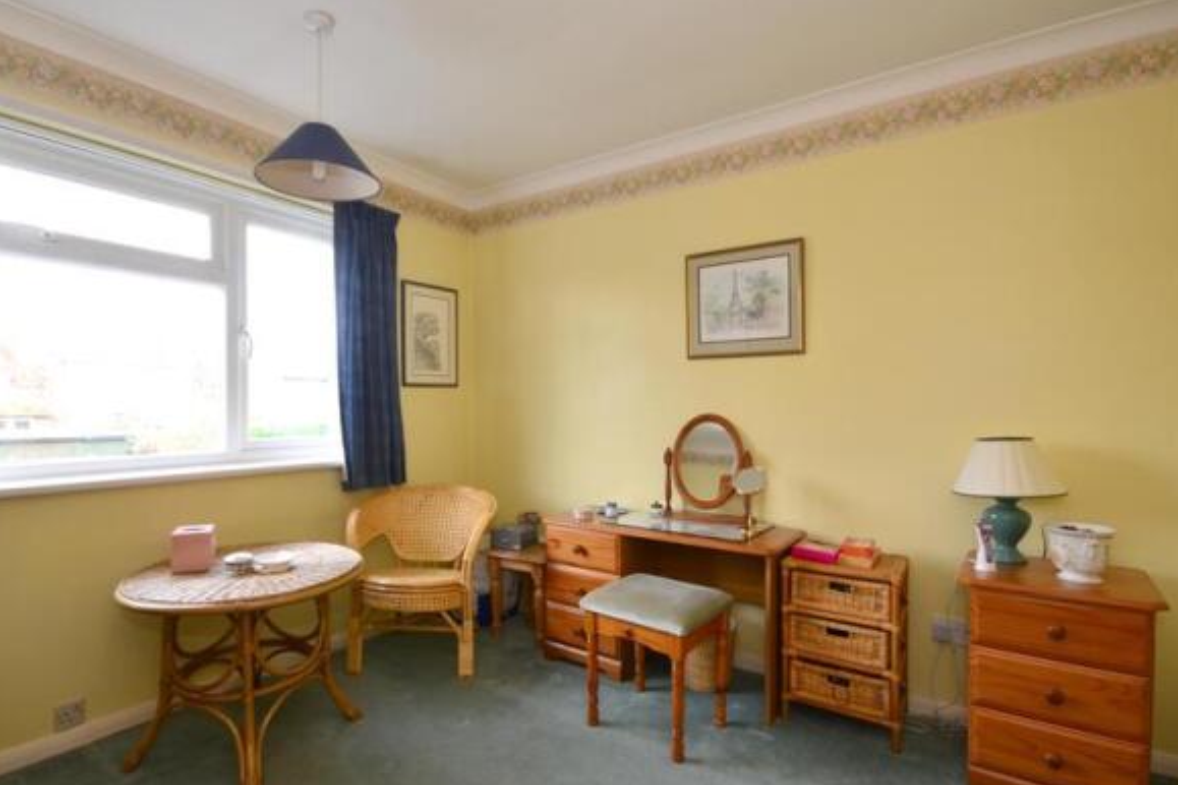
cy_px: 404
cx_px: 564
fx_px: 556
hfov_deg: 93.2
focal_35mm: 17
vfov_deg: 70.4
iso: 200
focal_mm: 10
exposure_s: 1/1.6
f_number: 11
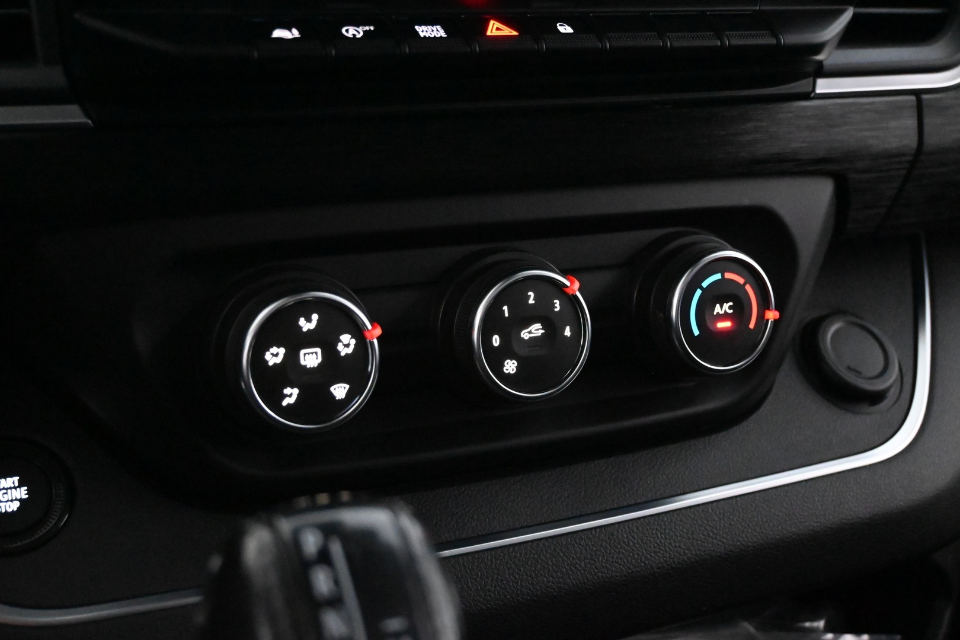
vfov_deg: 30.8
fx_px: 1160
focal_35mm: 44
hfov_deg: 45.0
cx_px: 480
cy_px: 320
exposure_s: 1/50
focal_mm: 29
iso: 14400
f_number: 4.8
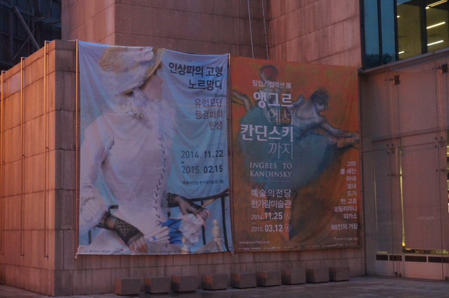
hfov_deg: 31.2
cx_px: 224
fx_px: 804
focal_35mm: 64
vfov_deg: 21.0
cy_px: 149
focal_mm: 43
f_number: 5.6
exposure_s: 1/50
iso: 3200
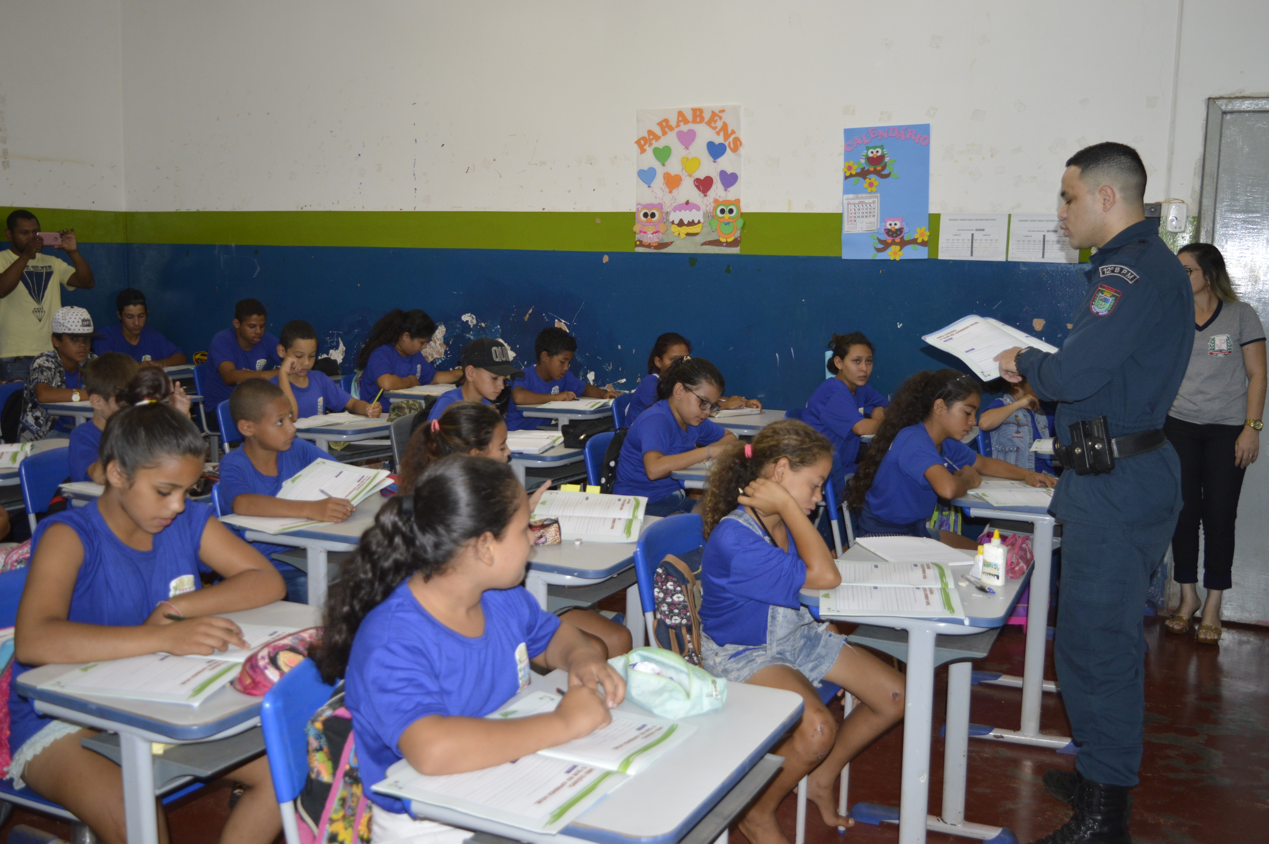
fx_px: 1215
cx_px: 634
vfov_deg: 38.3
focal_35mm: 34
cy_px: 422
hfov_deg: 55.1
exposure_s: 1/60
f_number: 3.8
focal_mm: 23
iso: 560
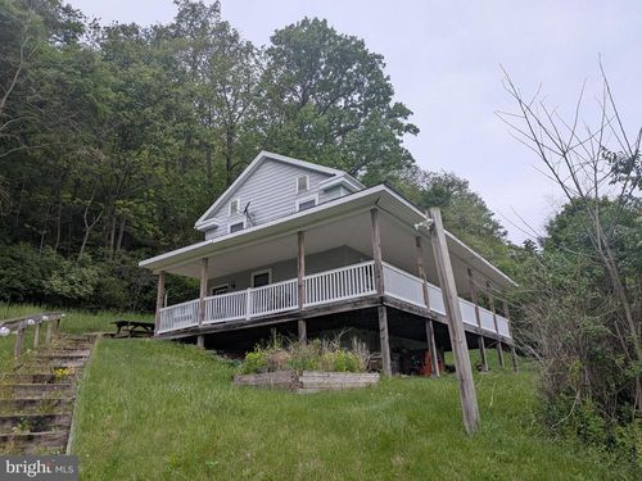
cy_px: 240
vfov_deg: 56.8
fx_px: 445
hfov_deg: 71.6
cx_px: 321
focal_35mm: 24
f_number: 1.7
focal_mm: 4.53
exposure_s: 1/1064
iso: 30
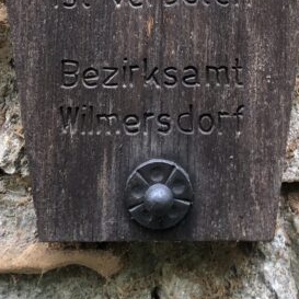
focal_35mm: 93
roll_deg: +1.4
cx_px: 184
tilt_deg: +4.6
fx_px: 909
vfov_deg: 16.9
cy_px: -153
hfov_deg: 18.7
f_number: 1.8
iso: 50
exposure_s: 1/120
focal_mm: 3.99
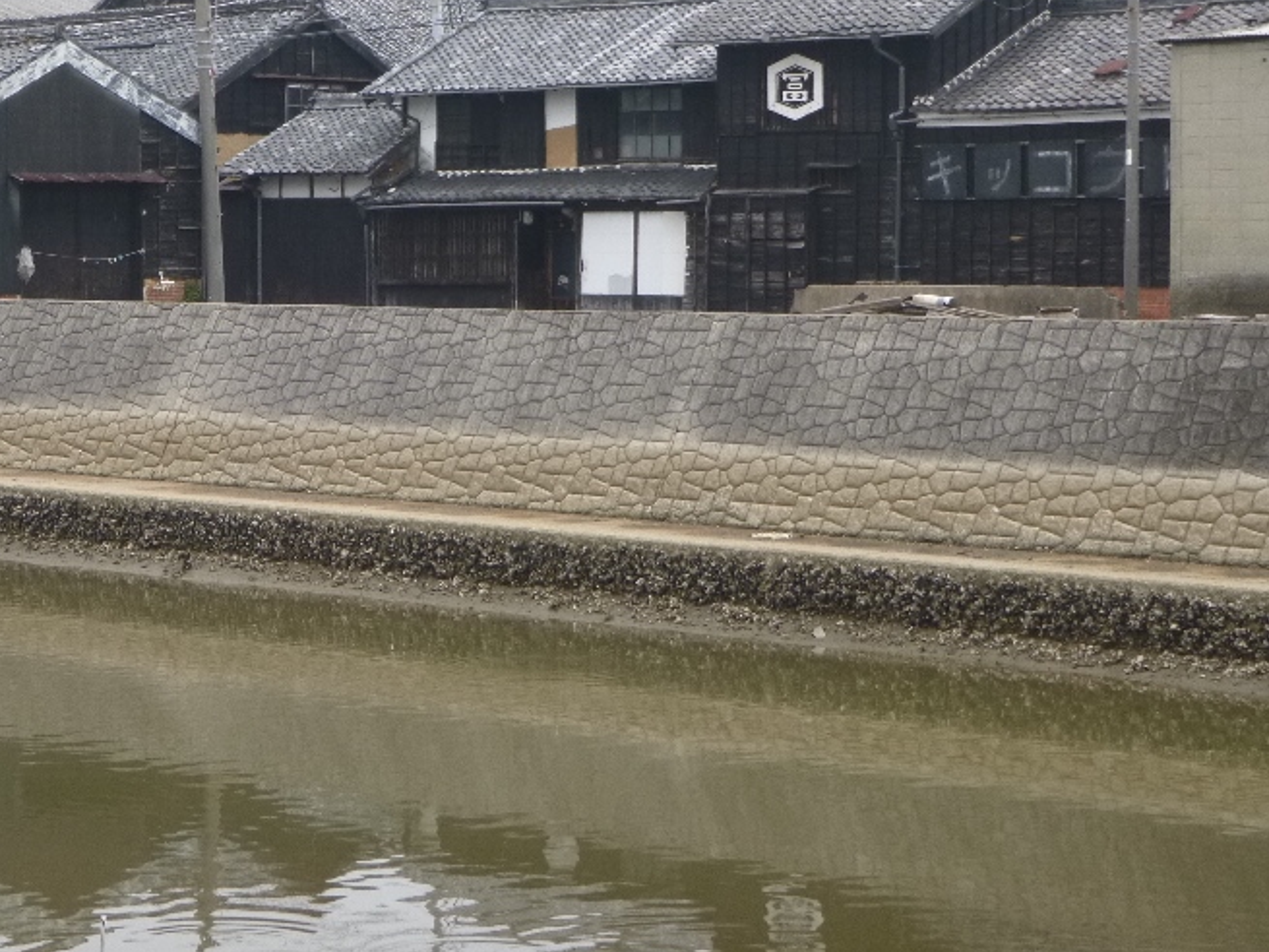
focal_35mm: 97
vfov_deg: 15.2
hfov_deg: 20.1
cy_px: 347
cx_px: 310
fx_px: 3555
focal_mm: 11.1
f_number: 5.3
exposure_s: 1/80
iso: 125
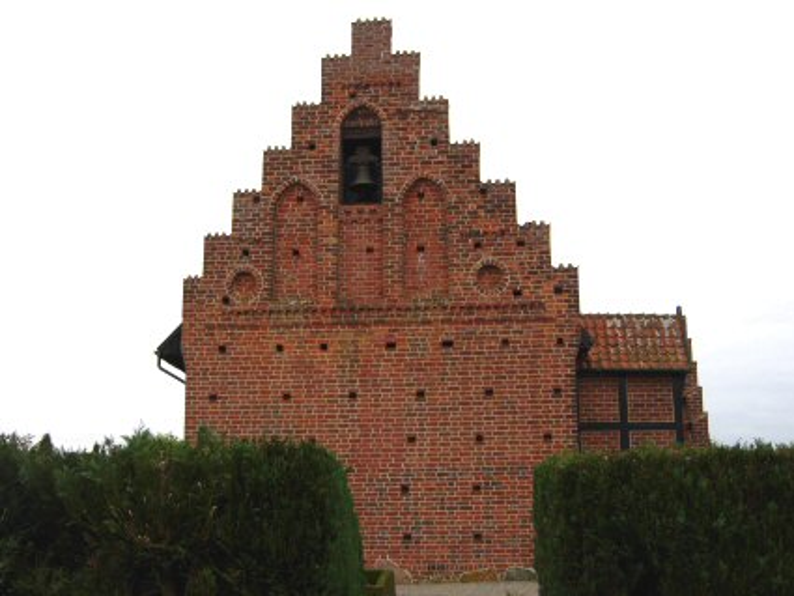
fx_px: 826
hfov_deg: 51.3
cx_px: 397
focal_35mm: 36
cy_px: 298
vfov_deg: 39.7
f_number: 3.8
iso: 50
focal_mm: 7.5
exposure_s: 1/203
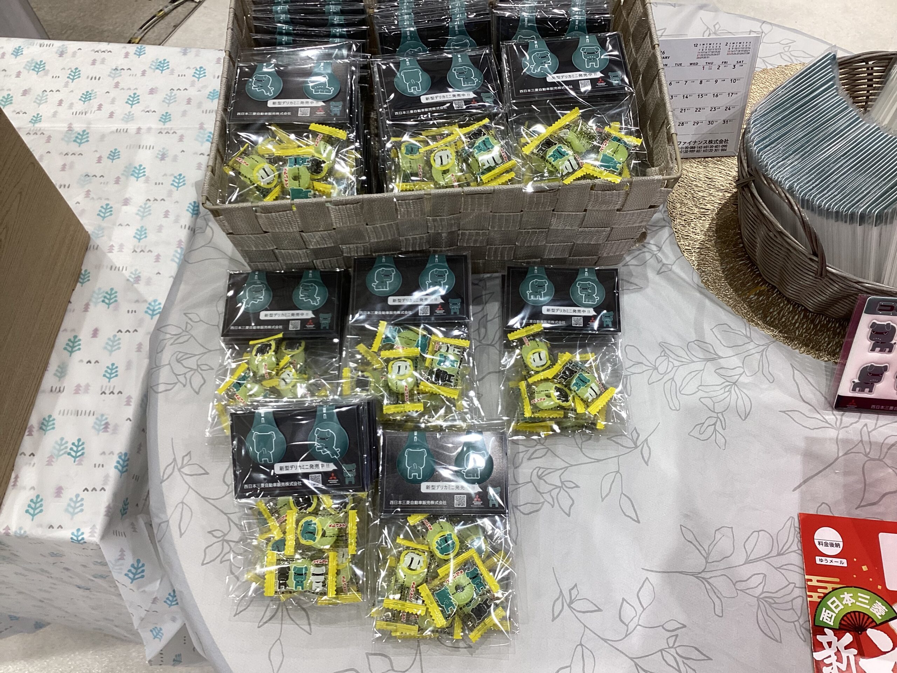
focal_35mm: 31
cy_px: 336
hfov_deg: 58.4
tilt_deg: -62.7
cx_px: 448
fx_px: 803
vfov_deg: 45.4
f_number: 2.4
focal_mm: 3.3
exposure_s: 1/120
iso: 64
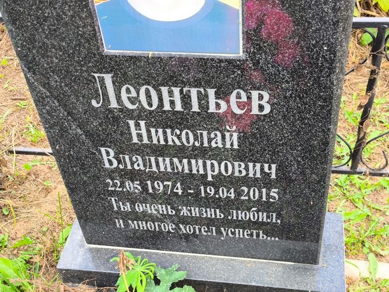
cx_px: 194
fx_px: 562
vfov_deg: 29.1
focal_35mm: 50
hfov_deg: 38.2
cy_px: 146
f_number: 1.7
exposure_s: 1/120
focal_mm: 4.71
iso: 80
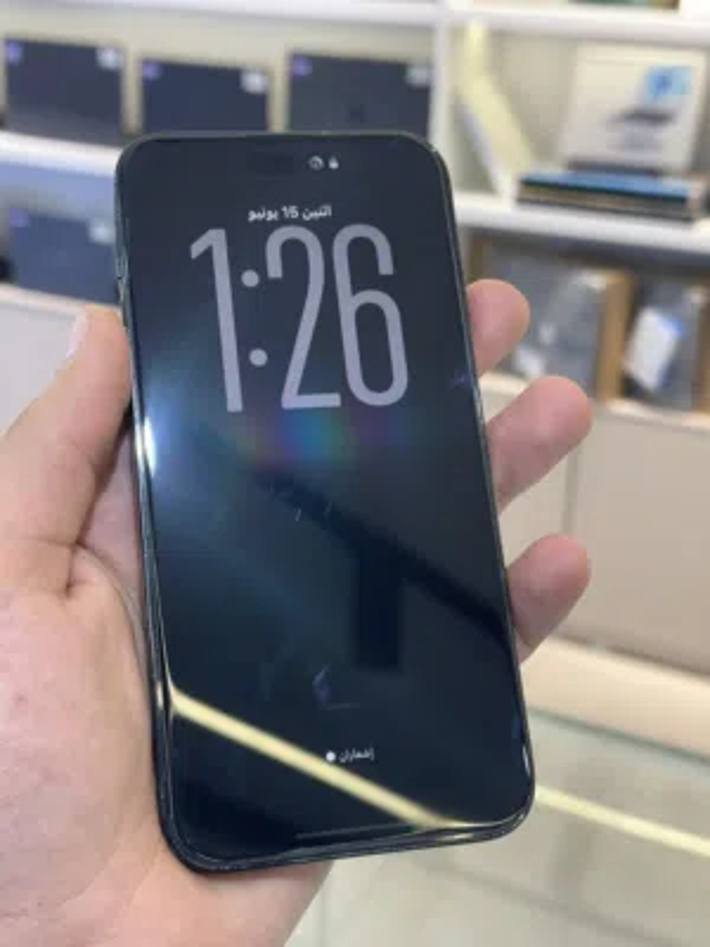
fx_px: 1313
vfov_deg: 39.7
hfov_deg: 30.3
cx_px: 355
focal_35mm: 48
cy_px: 474
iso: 80
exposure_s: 1/100
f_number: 1.78
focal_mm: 6.86
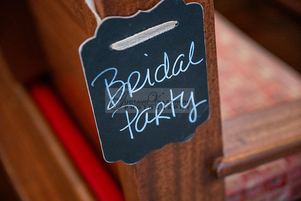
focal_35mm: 70
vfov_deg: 19.5
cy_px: 100
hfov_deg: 28.8
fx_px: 585
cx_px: 150
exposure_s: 1/160
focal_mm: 70
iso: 800
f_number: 3.2
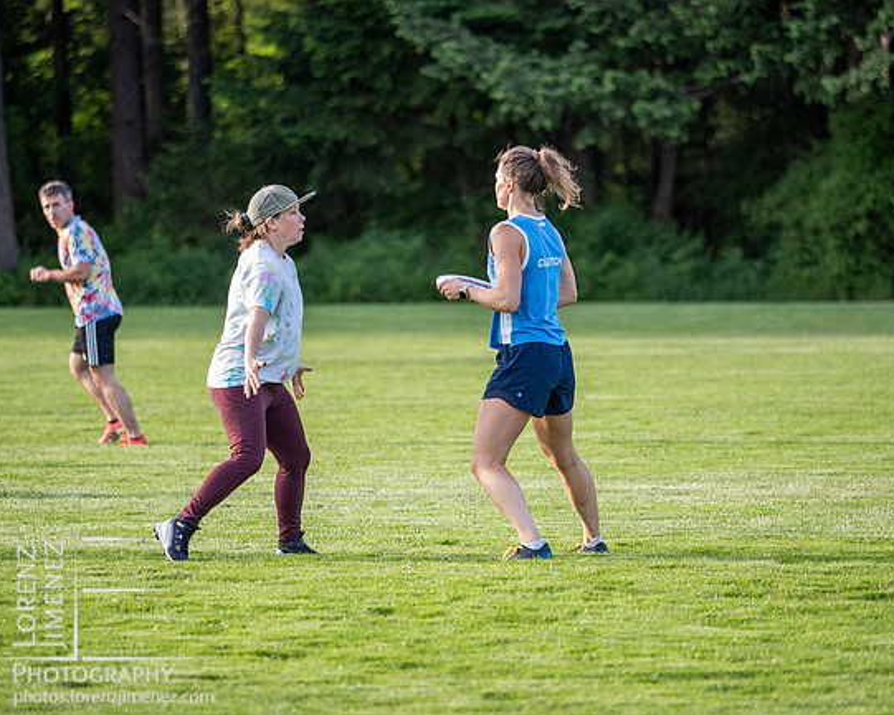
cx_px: 469
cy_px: 358
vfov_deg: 4.9
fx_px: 8310
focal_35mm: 314
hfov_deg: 6.2
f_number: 2.8
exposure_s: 1/1000
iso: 500
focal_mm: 150
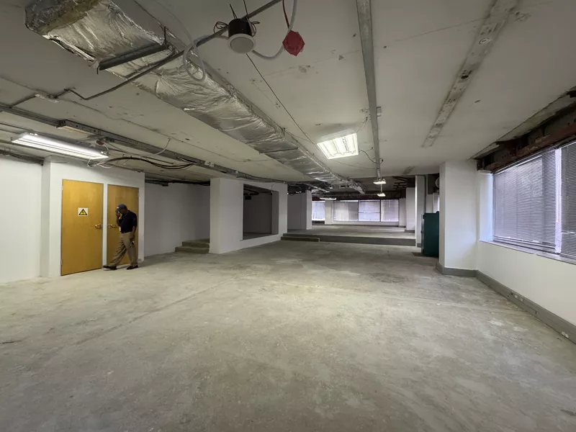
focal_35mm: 14
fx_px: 233
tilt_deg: -0.3
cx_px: 288
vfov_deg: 85.7
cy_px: 216
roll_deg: -0.3
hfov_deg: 102.1
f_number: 2.2
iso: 320
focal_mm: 2.22
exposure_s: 1/50
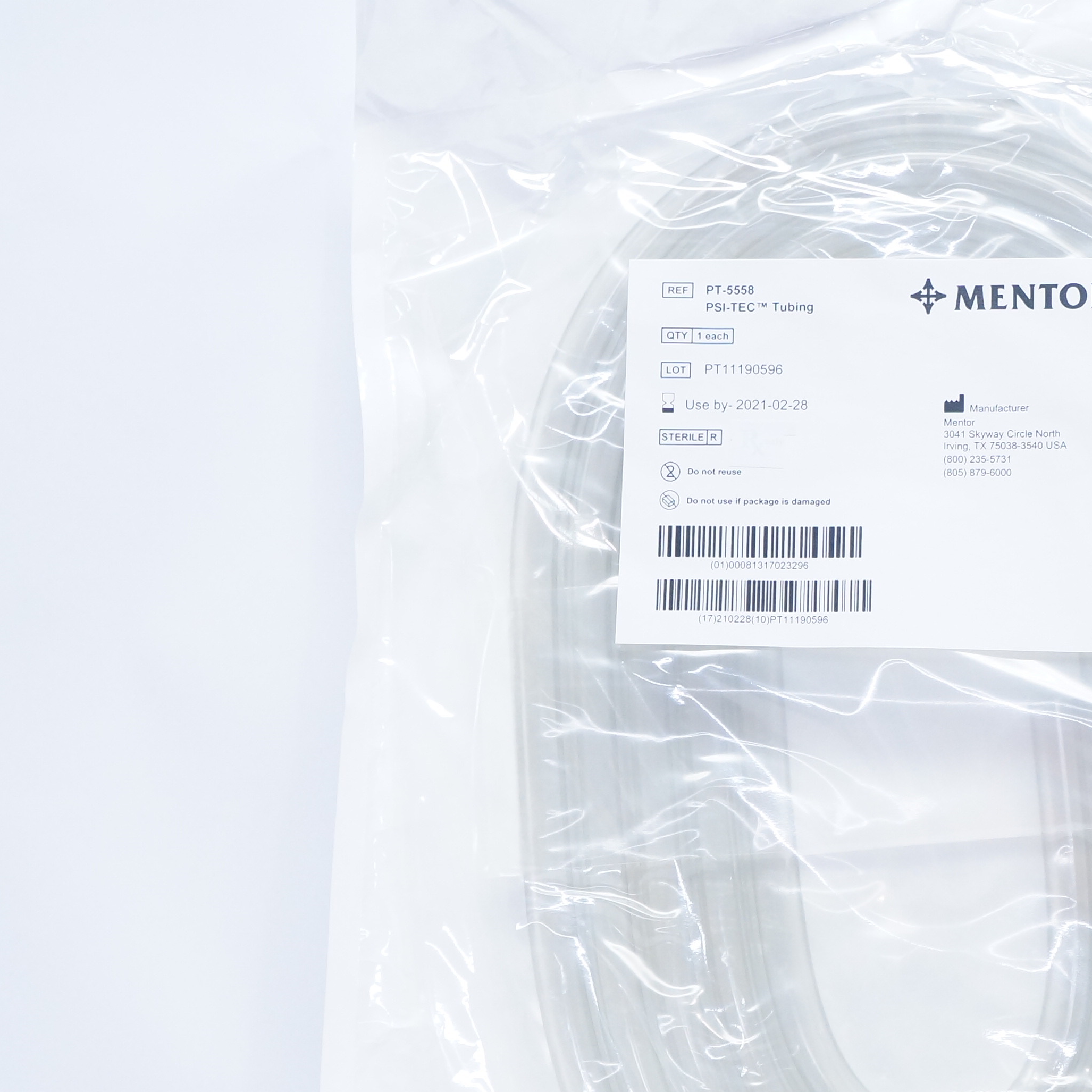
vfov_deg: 25.6
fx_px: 2391
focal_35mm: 67
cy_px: 715
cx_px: 877
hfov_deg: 25.3
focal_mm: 22
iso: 1600
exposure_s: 1/160
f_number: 4.5
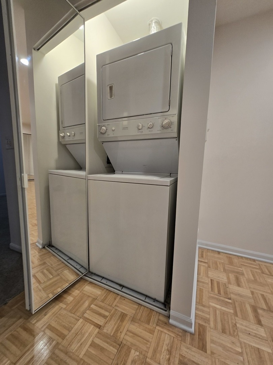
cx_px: 136
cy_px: 182
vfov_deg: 106.2
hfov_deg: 89.9
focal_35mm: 13
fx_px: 137
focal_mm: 2.2
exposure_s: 1/60
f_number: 2.2
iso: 80
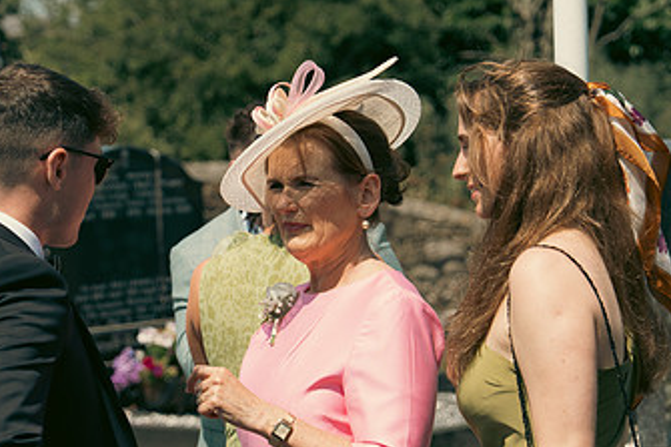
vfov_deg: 7.5
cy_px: 322
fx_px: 3390
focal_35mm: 182
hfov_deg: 11.3
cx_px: 246
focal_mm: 70
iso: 125
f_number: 3.5
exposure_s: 1/1600
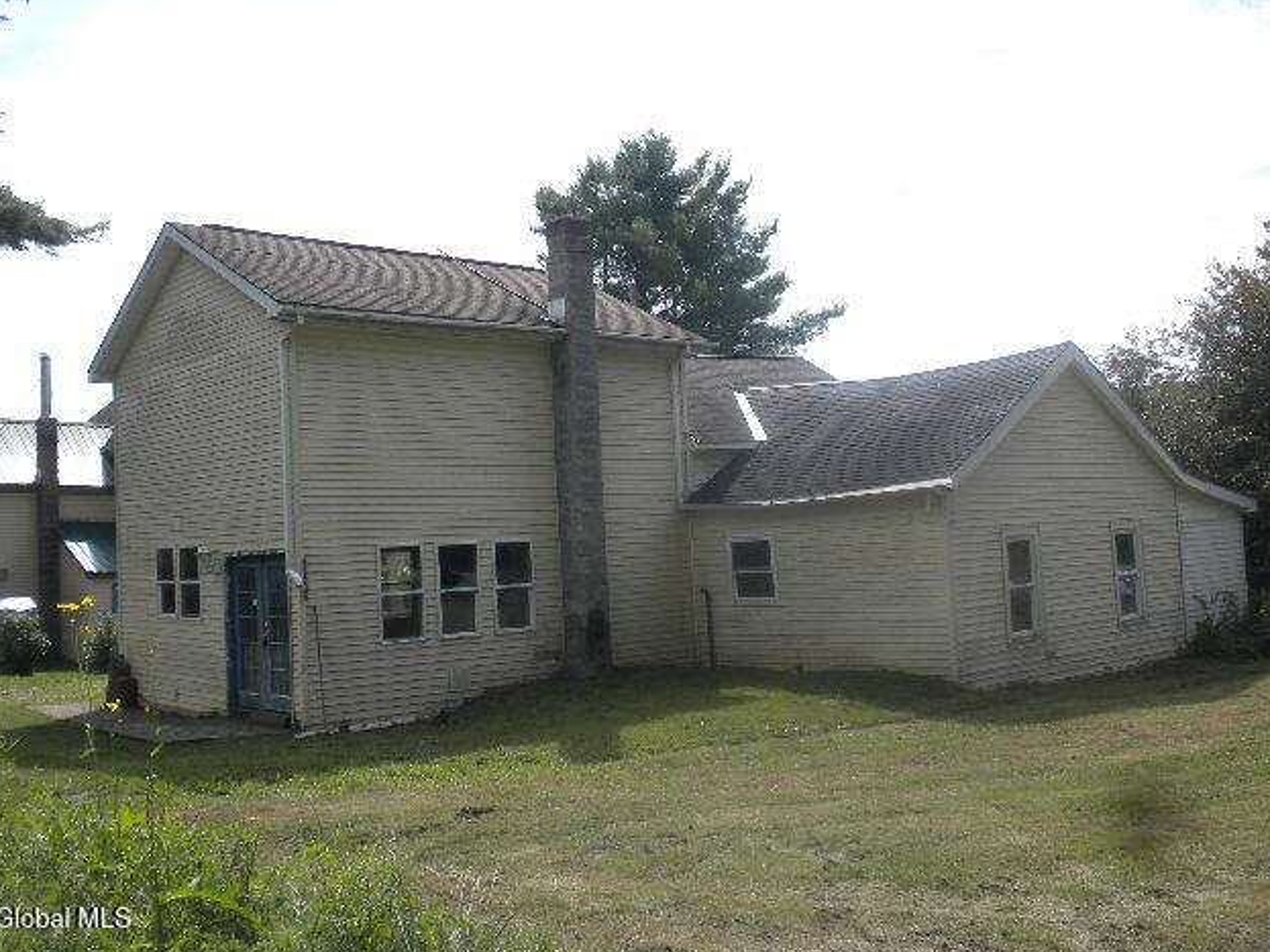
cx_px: 634
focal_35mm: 38
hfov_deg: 49.0
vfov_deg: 37.7
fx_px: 1394
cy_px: 473
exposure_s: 1/92.4
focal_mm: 6.6
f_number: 10
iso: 64
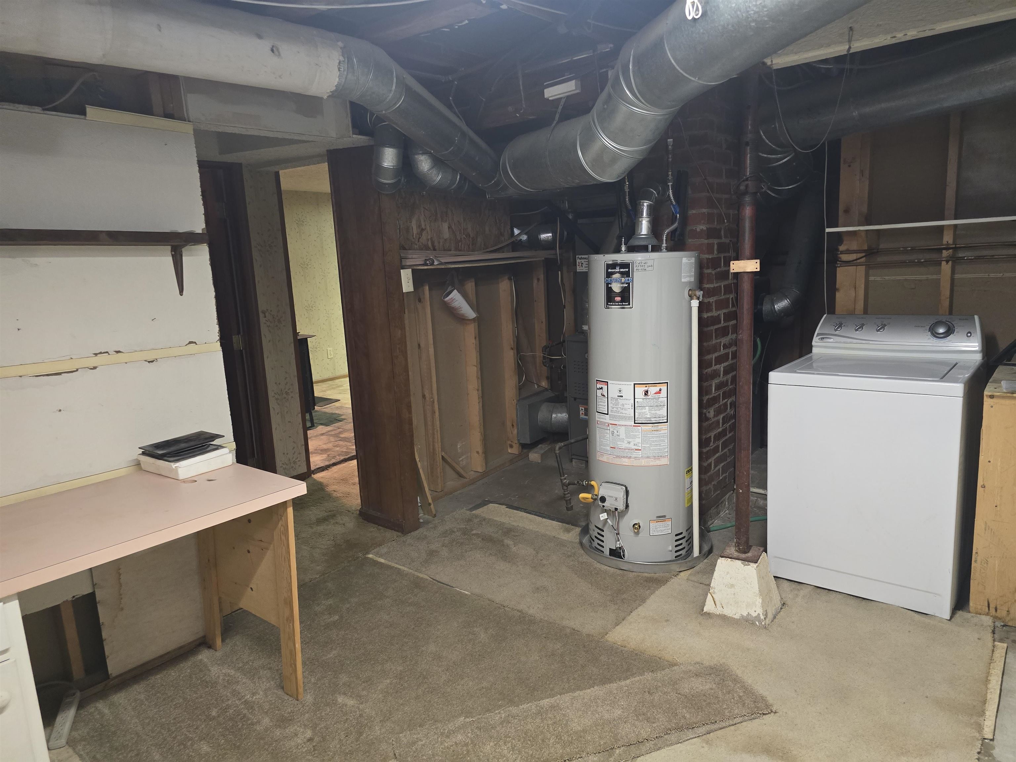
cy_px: 381
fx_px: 675
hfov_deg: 73.9
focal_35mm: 23
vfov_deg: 58.9
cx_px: 508
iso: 1000
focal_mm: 6.3
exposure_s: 1/60
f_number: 1.7
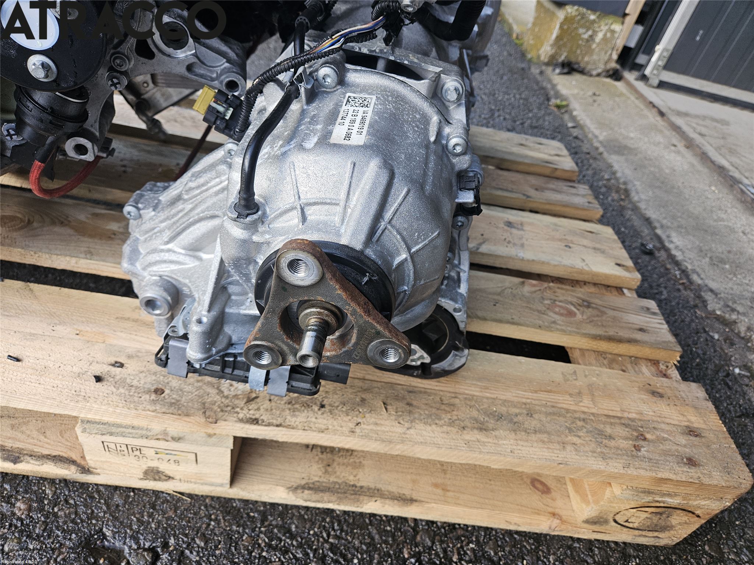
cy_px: 282
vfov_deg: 58.9
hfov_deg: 73.9
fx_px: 501
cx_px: 377
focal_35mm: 23
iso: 64
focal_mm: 5.4
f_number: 1.8
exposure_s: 1/180
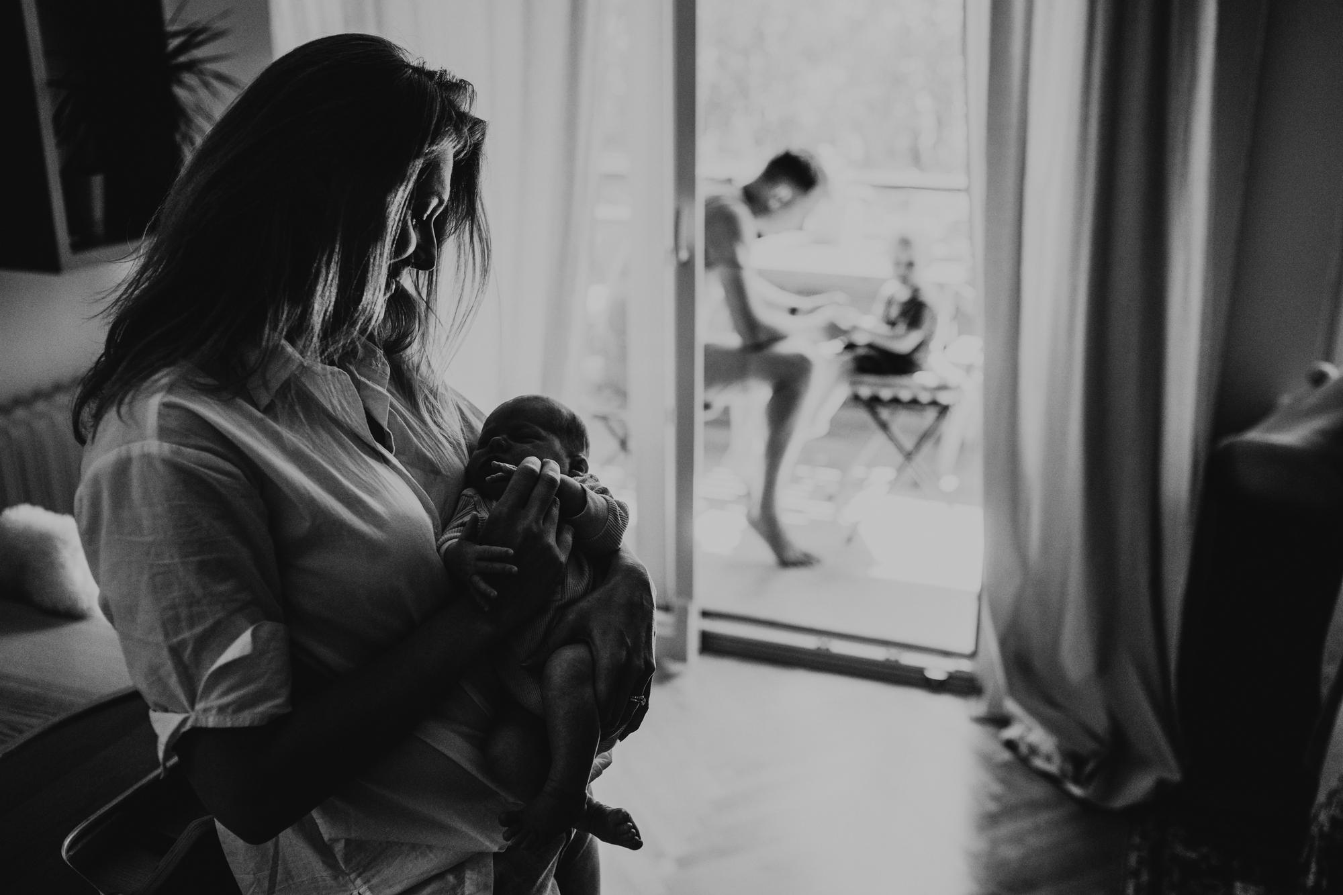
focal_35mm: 35
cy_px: 448
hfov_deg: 54.4
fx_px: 1305
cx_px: 672
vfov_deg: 37.8
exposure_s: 1/1000
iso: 640
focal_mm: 35
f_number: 2.2
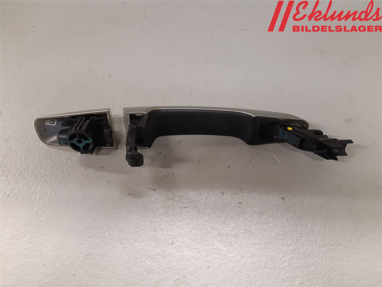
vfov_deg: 53.1
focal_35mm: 26
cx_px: 191
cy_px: 144
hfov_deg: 67.3
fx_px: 287
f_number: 1.7
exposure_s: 1/50
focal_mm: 3.93
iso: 160
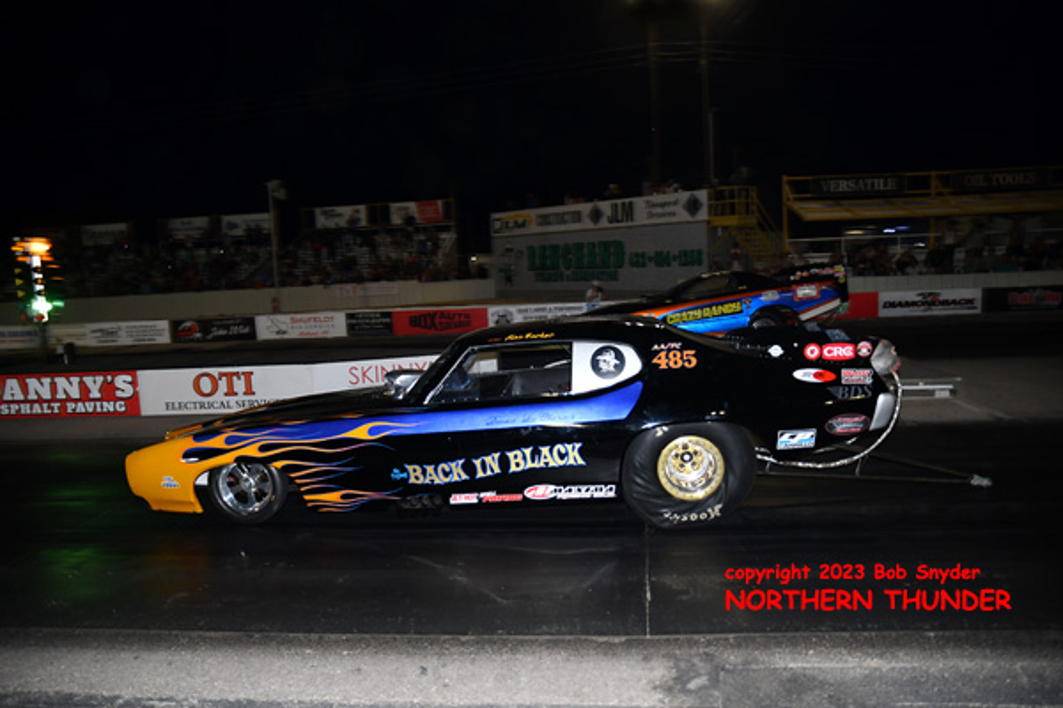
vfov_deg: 47.9
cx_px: 532
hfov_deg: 67.4
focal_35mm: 27
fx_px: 797
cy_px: 354
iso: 320
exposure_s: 1/250
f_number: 2.8
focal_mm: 18
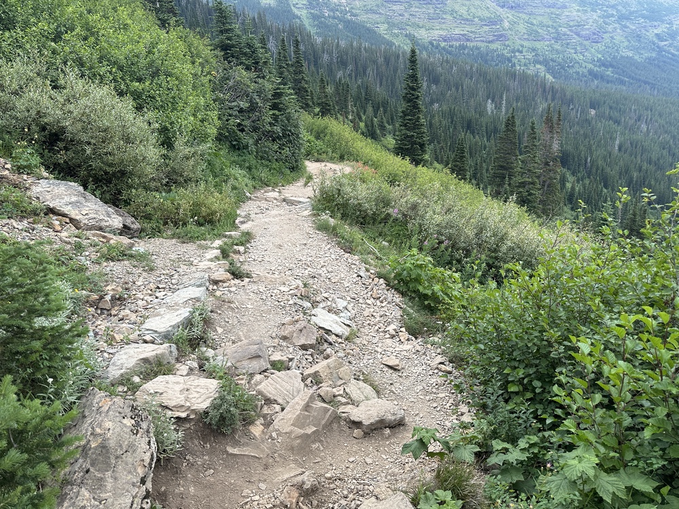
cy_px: 254
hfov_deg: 71.6
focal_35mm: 24
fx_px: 471
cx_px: 340
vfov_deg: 56.8
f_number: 1.78
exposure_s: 1/654
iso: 80
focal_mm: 6.86
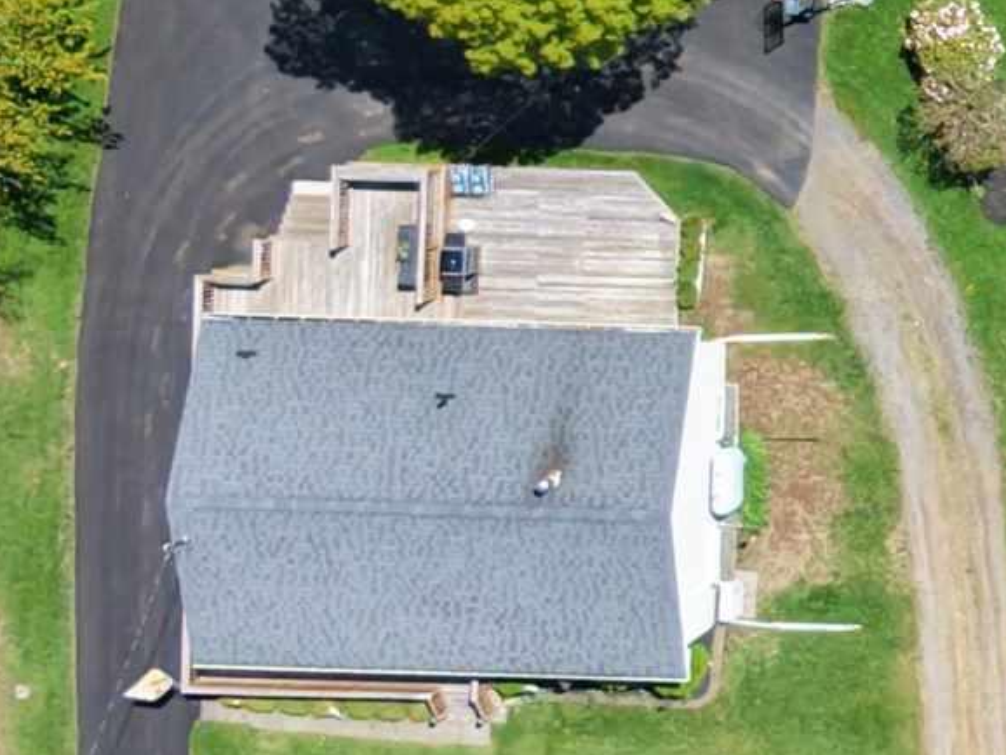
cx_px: 1579
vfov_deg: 17.0
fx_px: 2471
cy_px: 24
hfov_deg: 19.5
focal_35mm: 85
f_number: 2.2
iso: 100
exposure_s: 1/800
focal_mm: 3.05
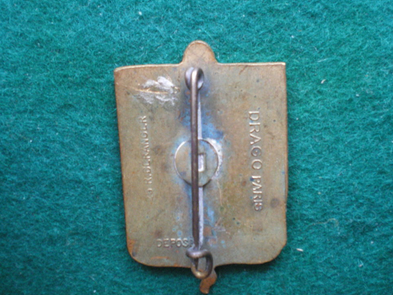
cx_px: 198
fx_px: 443
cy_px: 150
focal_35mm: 39
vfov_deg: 36.8
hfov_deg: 47.9
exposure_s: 1/10
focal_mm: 6.3
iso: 400
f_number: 3.1
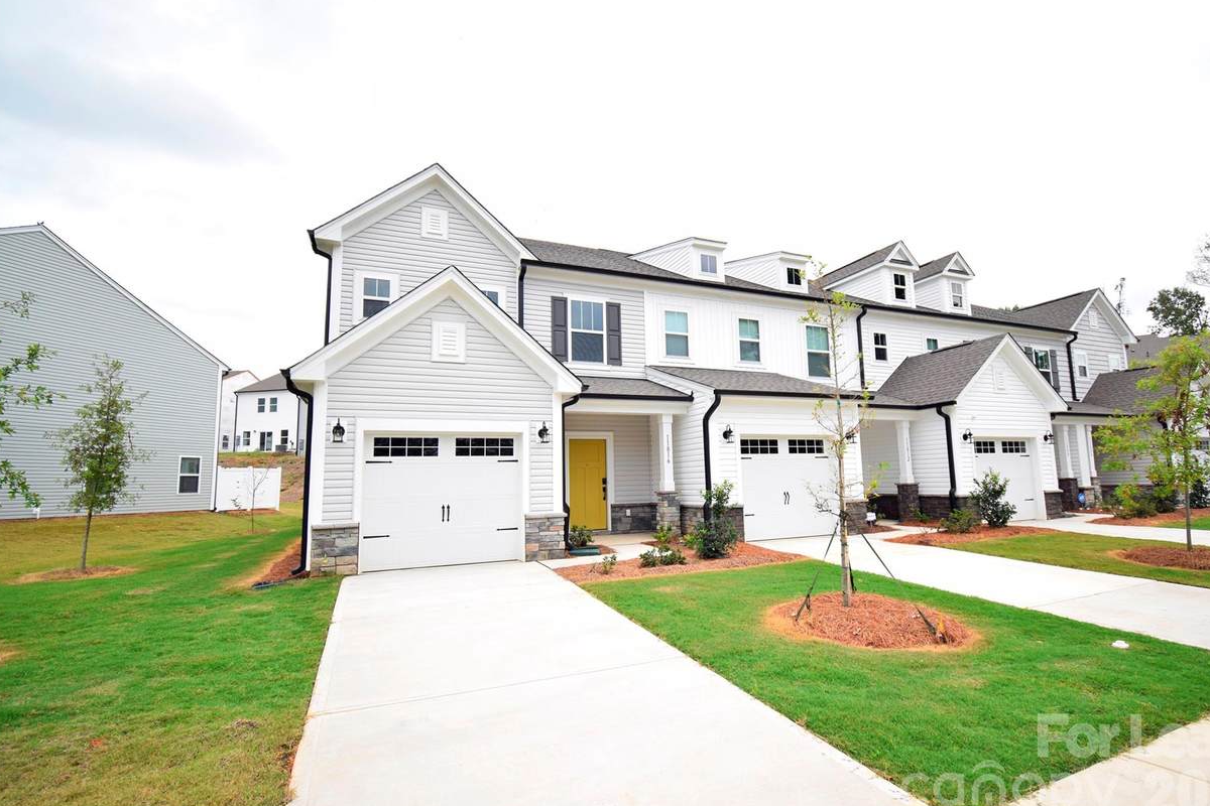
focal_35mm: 16
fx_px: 538
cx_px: 634
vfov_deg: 73.7
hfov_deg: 96.7
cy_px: 408
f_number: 10
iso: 200
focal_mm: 10
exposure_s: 1/400
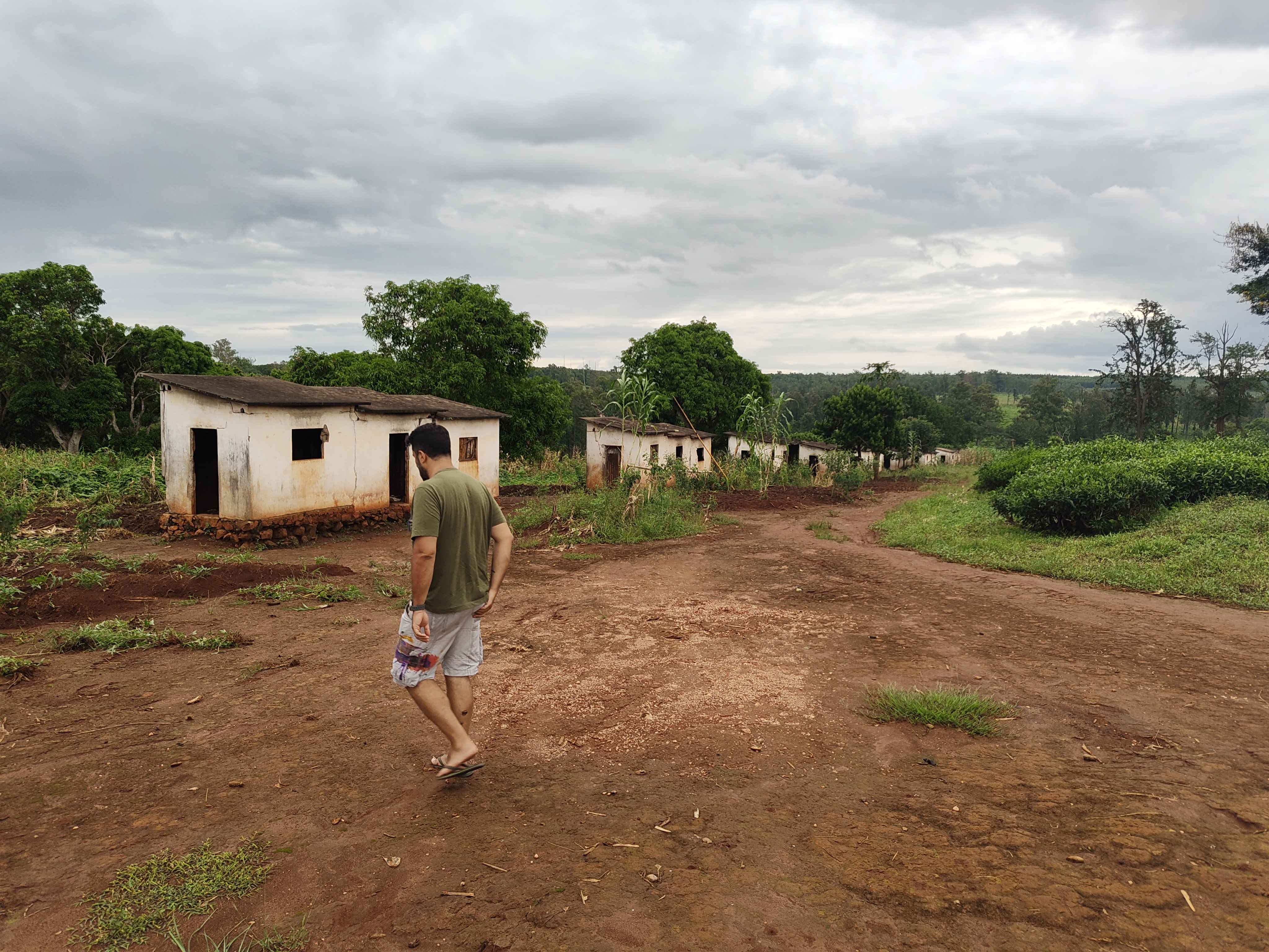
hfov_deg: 71.6
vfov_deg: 56.8
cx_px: 634
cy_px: 476
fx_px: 880
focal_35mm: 24
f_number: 1.88
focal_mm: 5.56
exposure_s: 1/100
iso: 93
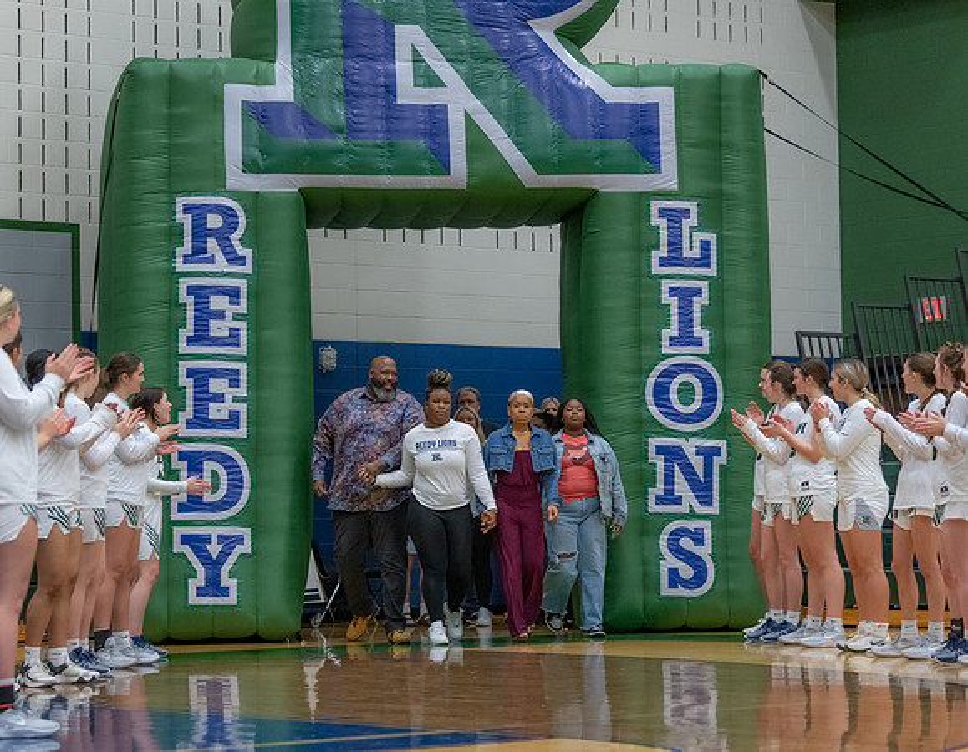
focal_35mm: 92
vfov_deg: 16.5
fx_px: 2597
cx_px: 336
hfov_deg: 21.0
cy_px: 421
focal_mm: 70
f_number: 2.8
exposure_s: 1/400
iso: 2000
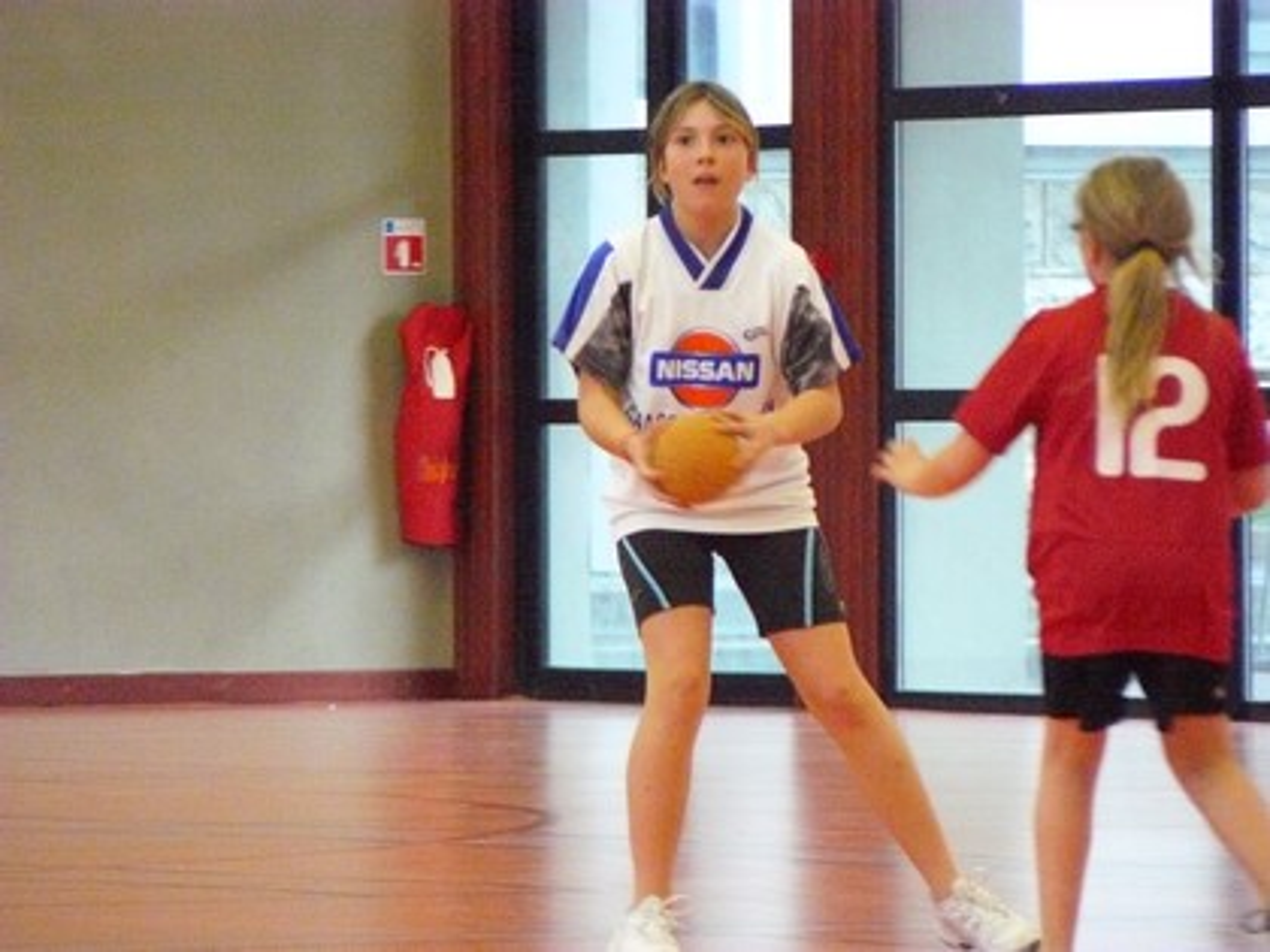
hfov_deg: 4.6
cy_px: 476
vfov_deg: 3.4
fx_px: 15849
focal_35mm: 432
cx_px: 635
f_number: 4
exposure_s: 1/125
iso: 1250
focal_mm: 72
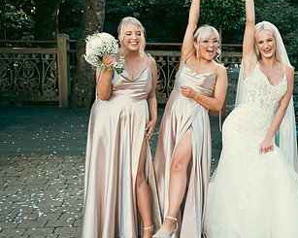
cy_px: 102
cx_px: 266
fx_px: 626
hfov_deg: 26.0
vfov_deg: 21.5
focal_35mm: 71
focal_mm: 40
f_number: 3.5
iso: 125
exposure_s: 1/160
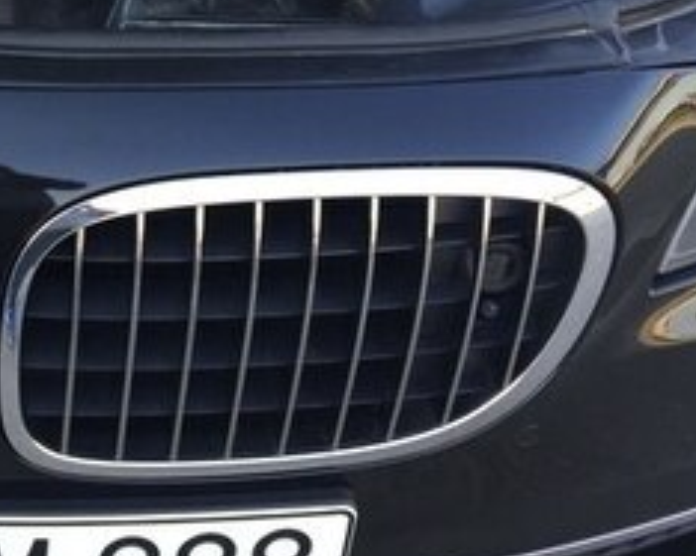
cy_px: -97
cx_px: -51
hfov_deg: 22.6
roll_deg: -1.1
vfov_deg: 18.3
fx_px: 1647
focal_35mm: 80
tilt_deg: -28.3
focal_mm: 4.15
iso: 32
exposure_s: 1/100
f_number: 2.2
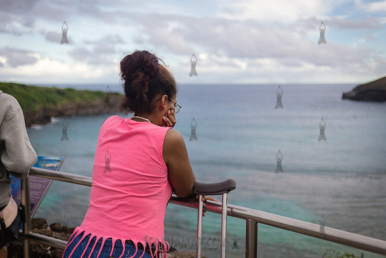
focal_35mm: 35
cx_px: 193
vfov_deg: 37.6
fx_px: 378
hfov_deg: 54.1
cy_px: 129
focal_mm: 35
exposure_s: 1/2500
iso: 320
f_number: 2
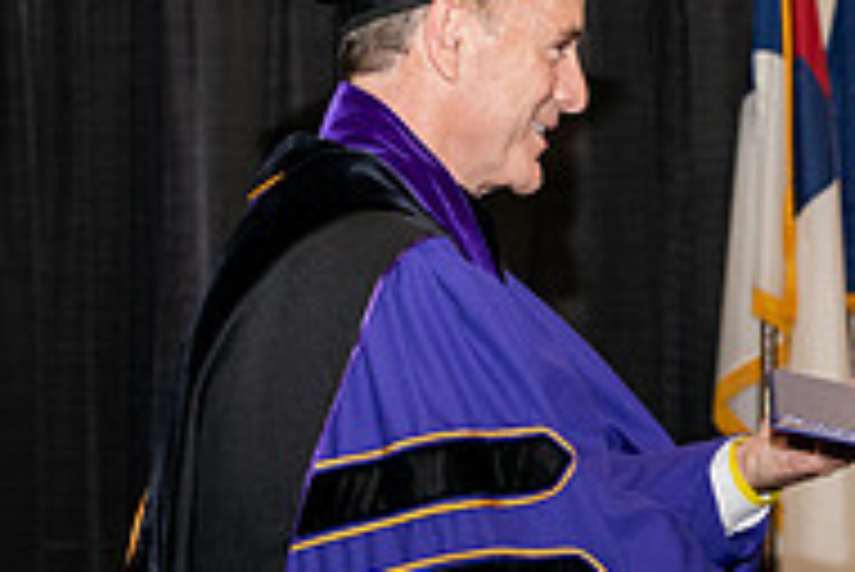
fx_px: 5086
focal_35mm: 214
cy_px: 349
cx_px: 792
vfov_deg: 6.4
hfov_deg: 9.6
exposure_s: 1/200
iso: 1600
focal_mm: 70
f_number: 5.6
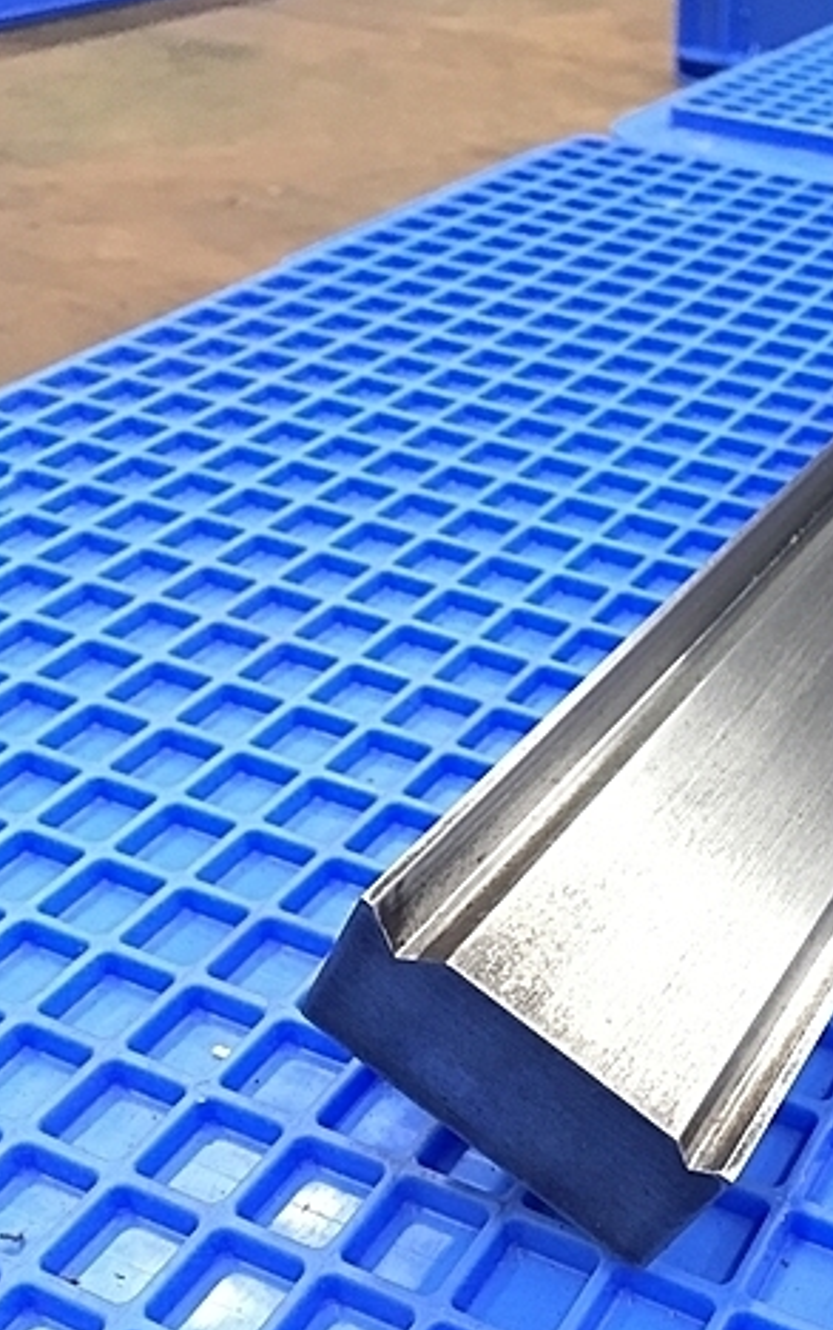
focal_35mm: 42
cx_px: 870
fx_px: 1524
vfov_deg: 47.2
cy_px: 659
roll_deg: -3.0
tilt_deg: -34.2
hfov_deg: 28.3
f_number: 2.2
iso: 200
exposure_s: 1/30
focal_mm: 4.15
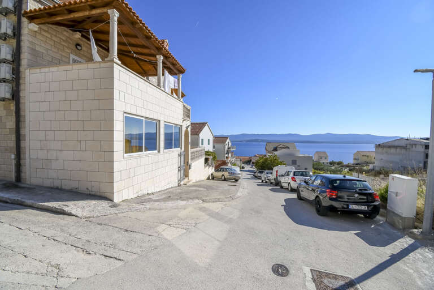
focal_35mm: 15
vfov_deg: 77.3
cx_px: 217
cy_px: 145
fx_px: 181
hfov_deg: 100.4
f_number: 9
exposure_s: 1/320
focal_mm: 10
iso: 100
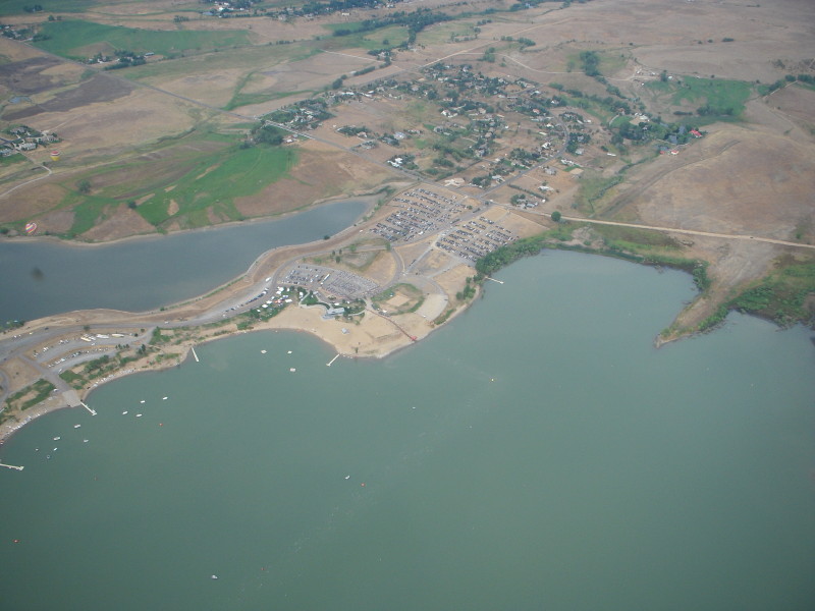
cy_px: 306
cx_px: 408
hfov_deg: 49.0
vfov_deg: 37.7
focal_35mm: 38
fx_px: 895
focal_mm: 6.3
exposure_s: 1/200
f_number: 3.3
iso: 100
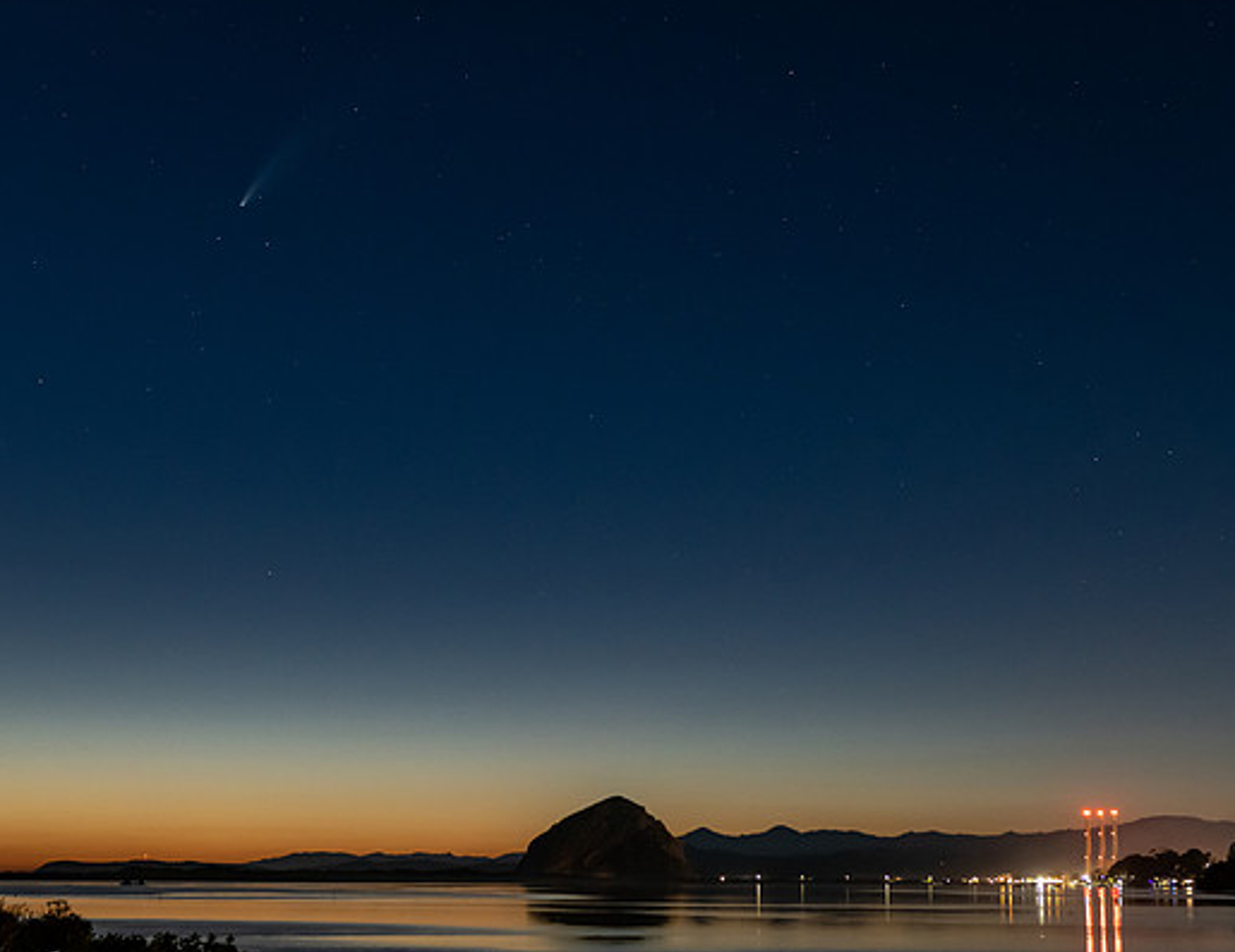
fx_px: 2306
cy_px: 423
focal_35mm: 64
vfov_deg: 23.3
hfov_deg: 30.0
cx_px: 652
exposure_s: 2
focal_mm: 42
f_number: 4
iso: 1600
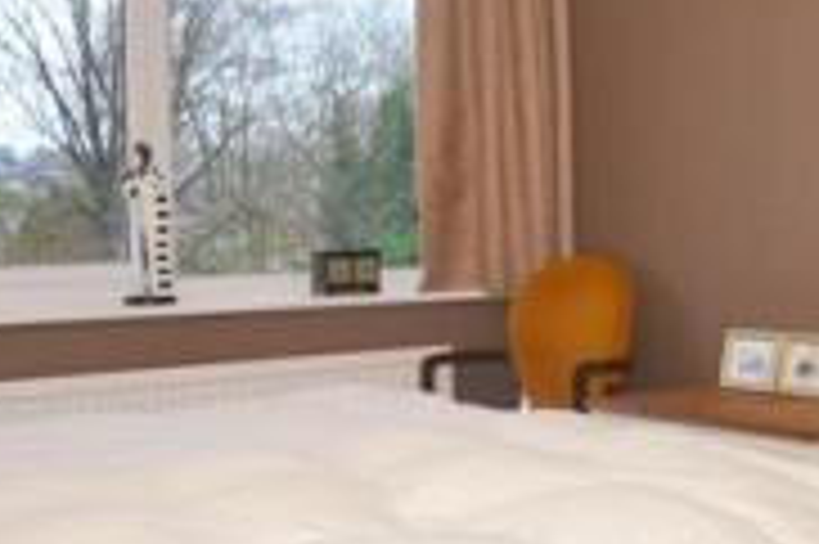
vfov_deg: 25.0
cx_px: 540
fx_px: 1227
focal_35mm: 54
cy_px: 209
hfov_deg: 36.6
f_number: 5
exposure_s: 1/6
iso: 200
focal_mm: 10
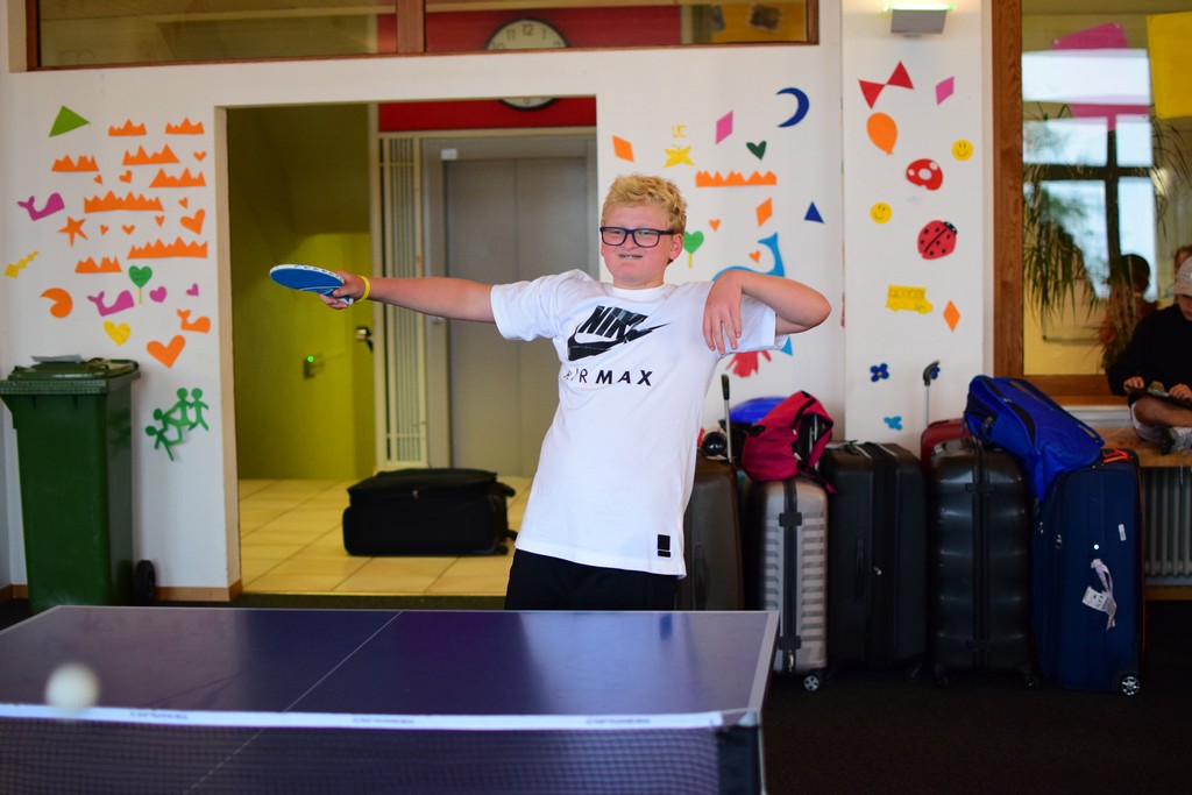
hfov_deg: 37.8
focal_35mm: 52
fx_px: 1738
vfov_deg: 25.8
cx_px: 596
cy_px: 398
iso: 1400
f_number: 1.8
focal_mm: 35
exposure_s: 1/320
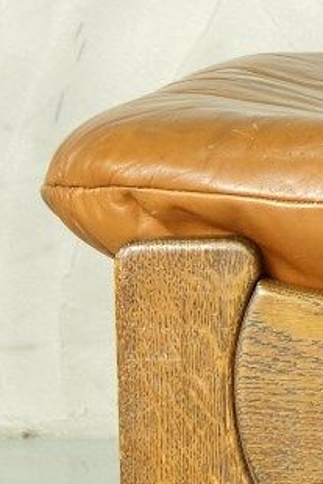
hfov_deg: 4.5
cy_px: 212
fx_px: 4060
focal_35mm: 302
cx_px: 509
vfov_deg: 6.8
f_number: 7.1
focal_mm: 50
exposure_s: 1/13
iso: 400
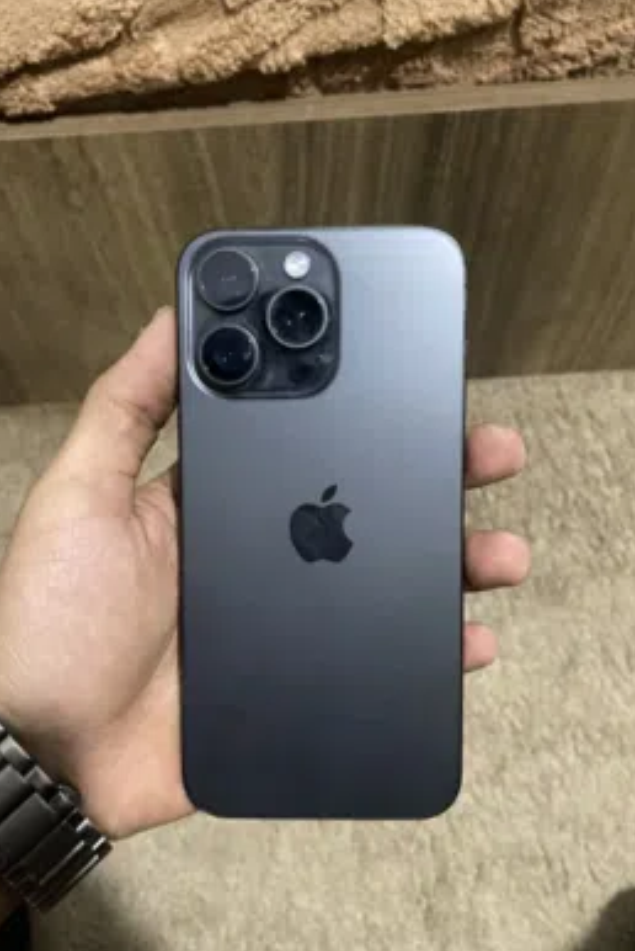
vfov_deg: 65.4
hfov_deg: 46.4
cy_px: 478
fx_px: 739
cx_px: 290
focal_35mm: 28
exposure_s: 1/20
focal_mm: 4.25
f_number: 1.8
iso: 800
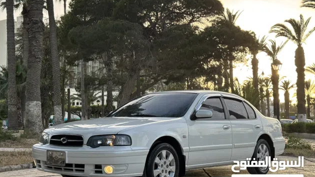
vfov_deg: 22.6
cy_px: 84
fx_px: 443
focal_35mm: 53
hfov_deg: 39.2
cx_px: 156
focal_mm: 6.76
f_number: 1.78
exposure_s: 1/593
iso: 64
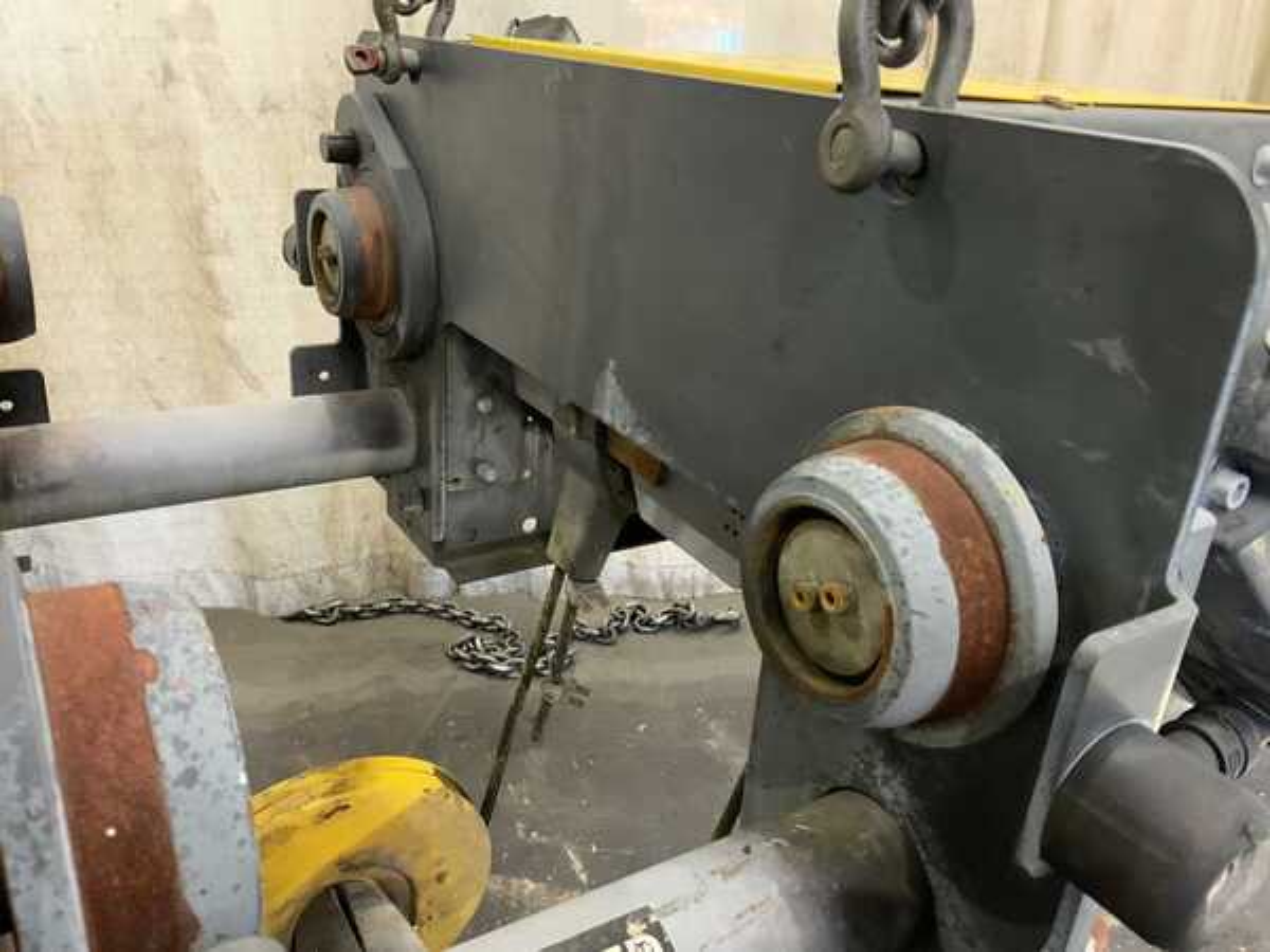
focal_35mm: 29
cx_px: 635
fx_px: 1064
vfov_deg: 48.2
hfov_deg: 61.7
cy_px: 476
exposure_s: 1/60
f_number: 1.8
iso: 250
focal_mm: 3
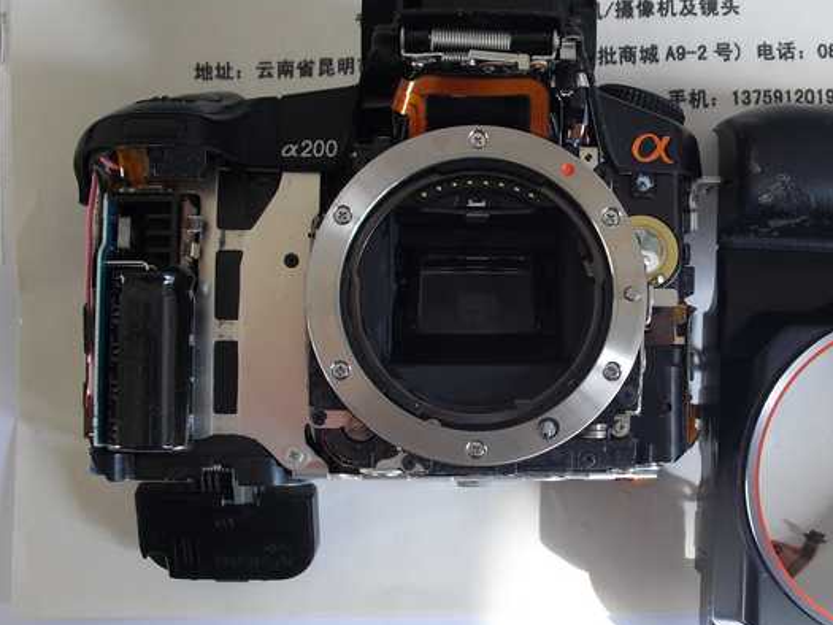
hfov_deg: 35.6
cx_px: 585
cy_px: 268
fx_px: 1276
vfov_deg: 27.5
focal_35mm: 53
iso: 100
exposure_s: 1/60
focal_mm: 6.3
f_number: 3.1
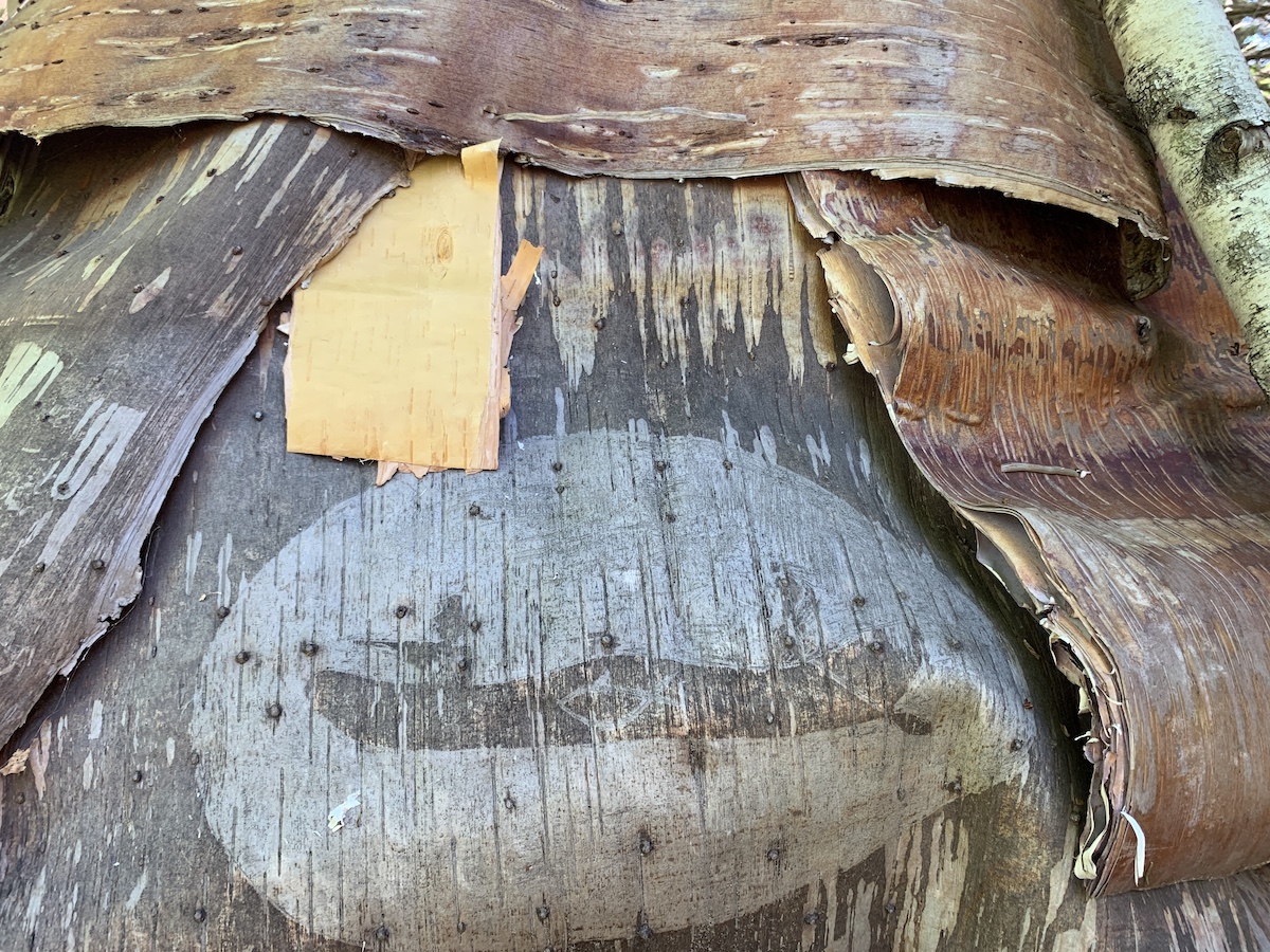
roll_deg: -0.6
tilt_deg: -6.3
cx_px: 635
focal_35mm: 26
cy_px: 476
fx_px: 954
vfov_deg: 53.1
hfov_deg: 67.3
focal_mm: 4.25
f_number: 1.8
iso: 64
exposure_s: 1/122
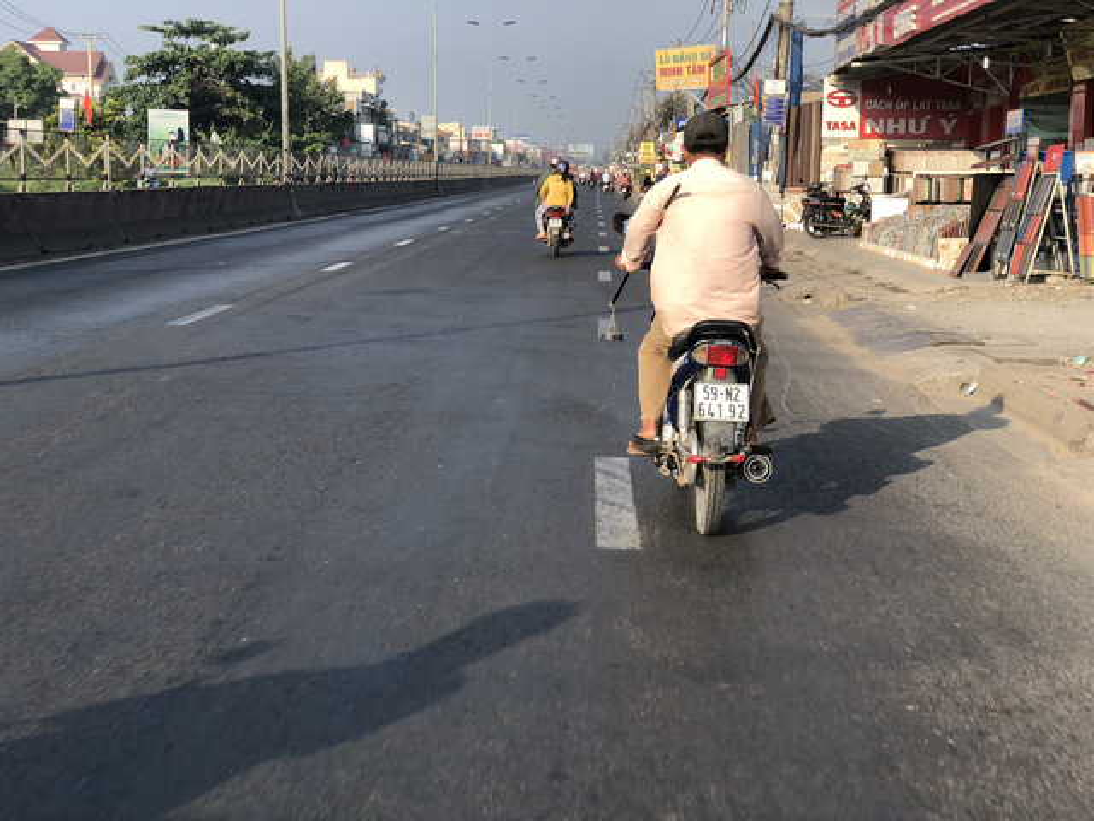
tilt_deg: -9.9
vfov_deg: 25.7
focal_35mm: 57
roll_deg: -2.6
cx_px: 547
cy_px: 410
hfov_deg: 33.8
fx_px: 1801
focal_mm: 6.6
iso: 20
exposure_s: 1/353
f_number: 2.8
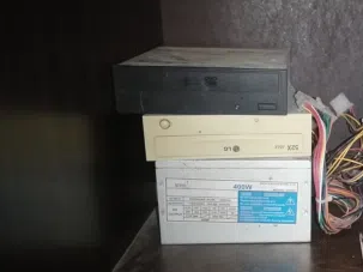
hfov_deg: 31.1
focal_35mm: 57
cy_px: 168
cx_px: 369
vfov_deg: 25.6
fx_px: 597
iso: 1000
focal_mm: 5.3
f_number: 1.8
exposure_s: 1/25
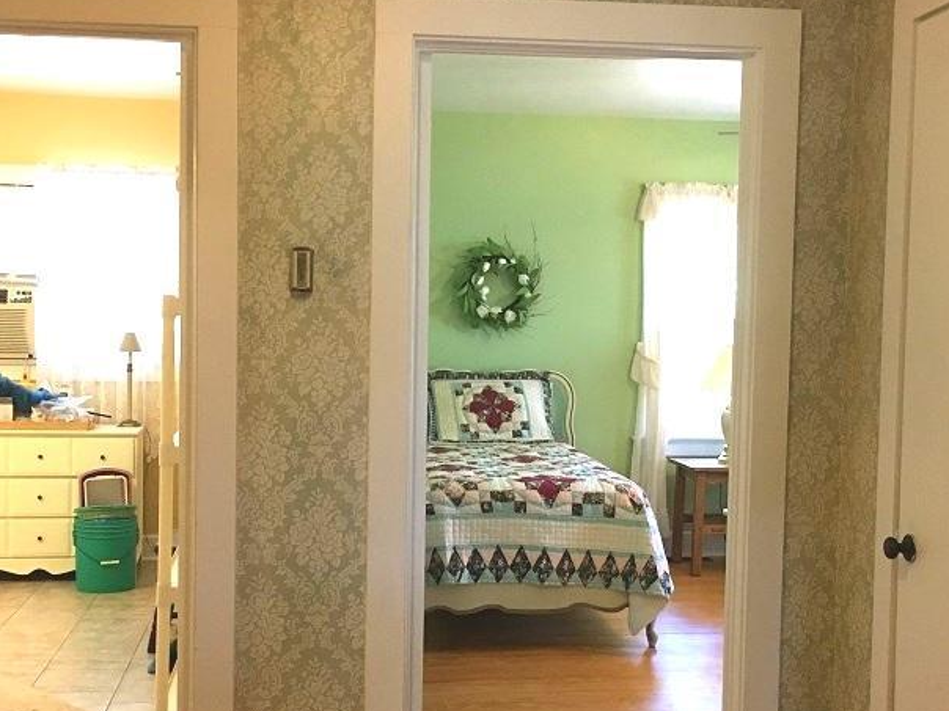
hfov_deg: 39.7
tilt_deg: -3.6
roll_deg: -1.7
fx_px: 1316
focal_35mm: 48
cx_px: 493
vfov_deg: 30.2
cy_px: 417
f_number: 2.2
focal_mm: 4.15
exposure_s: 1/15
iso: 100
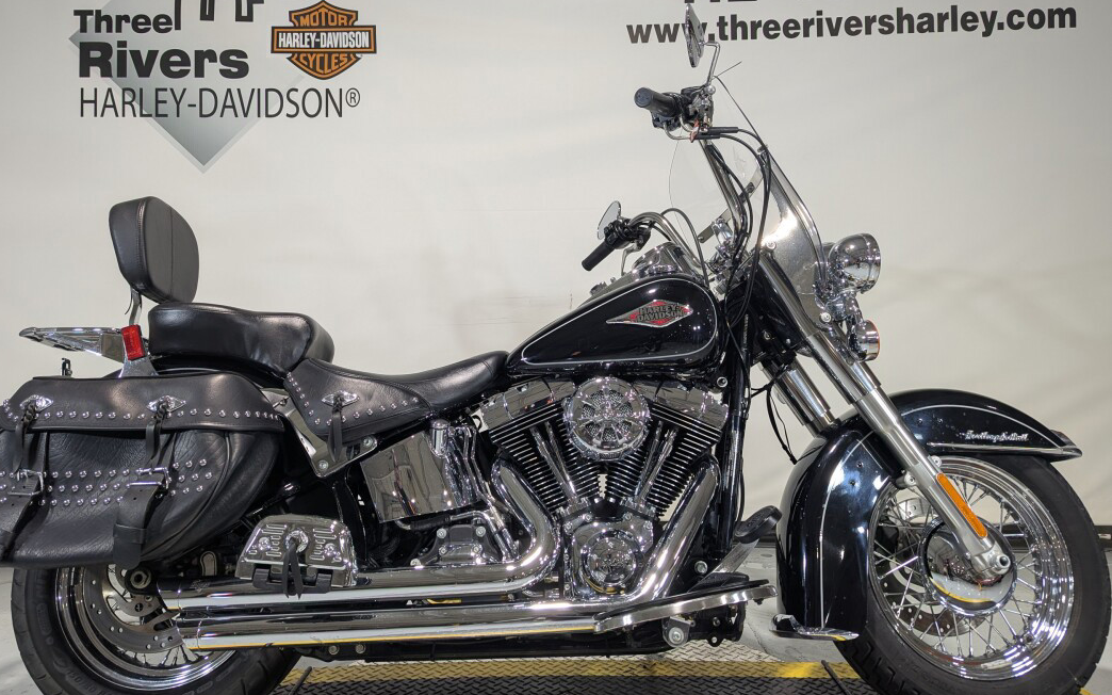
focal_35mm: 26
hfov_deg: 70.4
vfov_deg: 47.6
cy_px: 332
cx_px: 545
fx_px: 788
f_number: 1.85
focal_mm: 6.81
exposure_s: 1/120
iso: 74
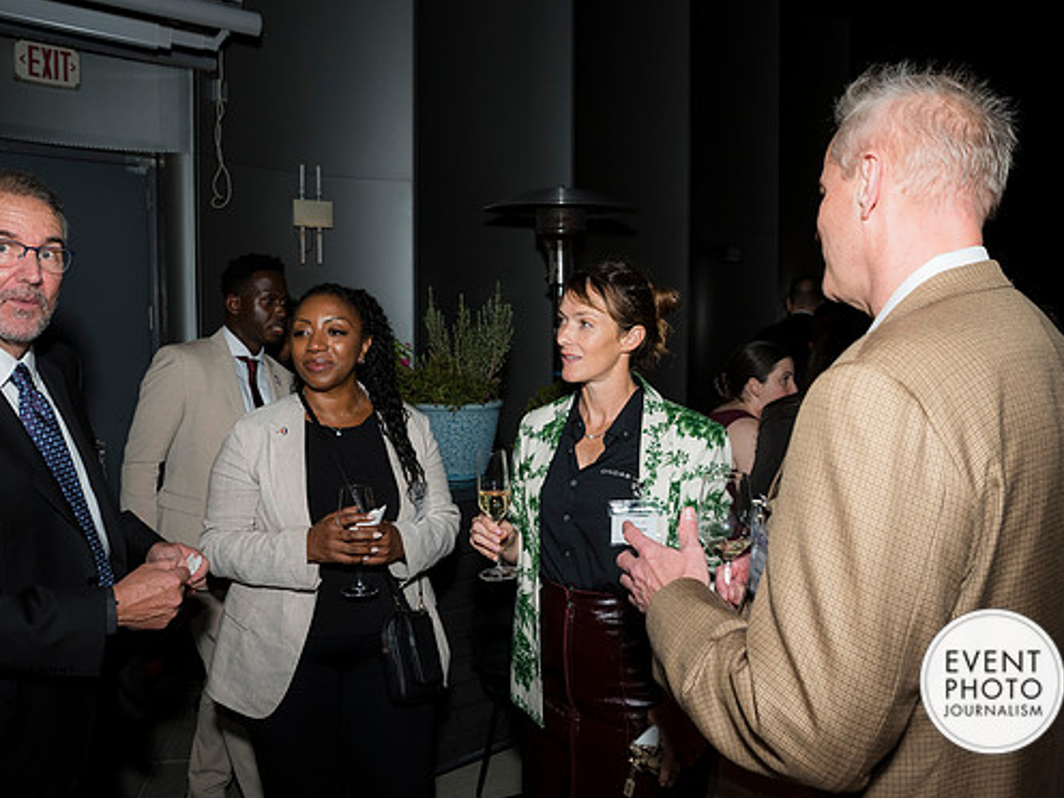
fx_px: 830
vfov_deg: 51.3
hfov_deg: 65.3
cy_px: 409
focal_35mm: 27
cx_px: 515
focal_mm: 24
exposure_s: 1/125
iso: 800
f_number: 5.6
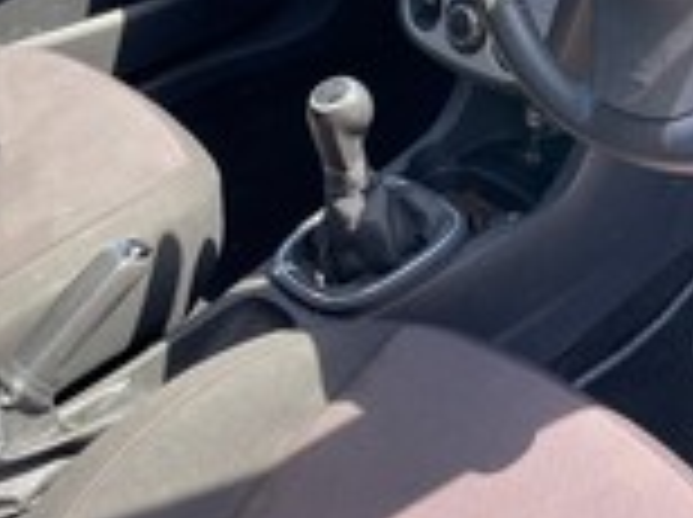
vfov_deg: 24.0
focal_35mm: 59
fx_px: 1179
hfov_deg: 30.8
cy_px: 36
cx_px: 662
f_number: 1.6
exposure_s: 1/291
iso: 32
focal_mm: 4.2
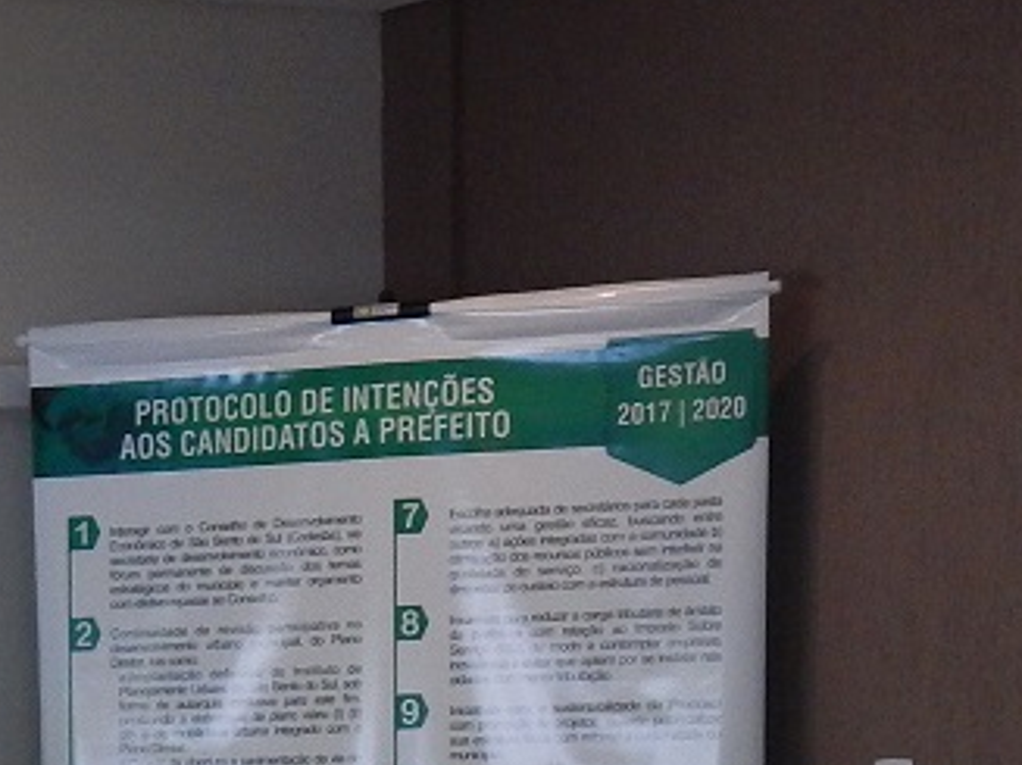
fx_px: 3955
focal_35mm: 134
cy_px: 1305
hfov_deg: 14.3
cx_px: -200
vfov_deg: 10.5
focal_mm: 6.8
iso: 360
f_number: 3.4
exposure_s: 1/30
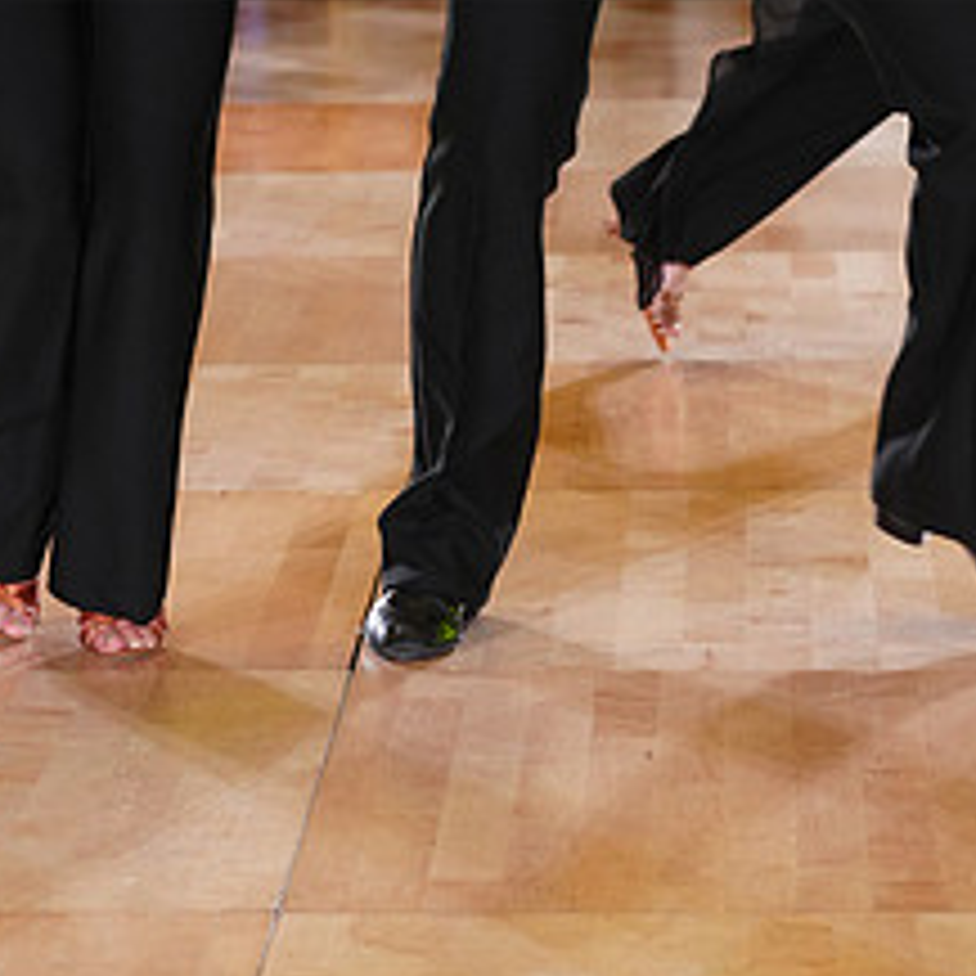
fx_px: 5582
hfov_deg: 10.0
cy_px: -148
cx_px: 371
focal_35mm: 175
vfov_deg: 9.9
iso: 1600
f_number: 4
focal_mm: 77
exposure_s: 1/400
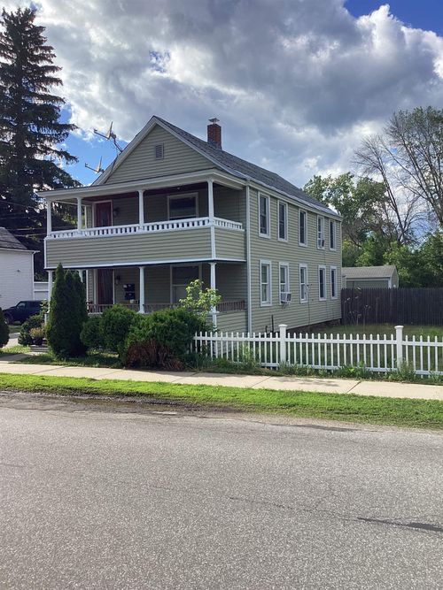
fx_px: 529
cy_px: 295
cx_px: 222
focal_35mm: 31
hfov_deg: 45.4
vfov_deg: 58.4
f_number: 2.4
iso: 25
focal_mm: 3.3
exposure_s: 1/637
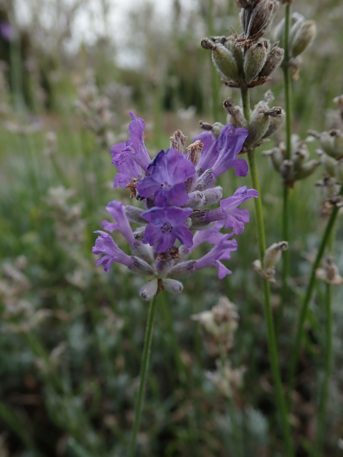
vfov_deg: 60.0
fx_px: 396
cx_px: 172
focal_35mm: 30
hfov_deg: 46.8
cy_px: 228
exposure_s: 1/200
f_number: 3.2
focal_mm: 5.5
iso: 100
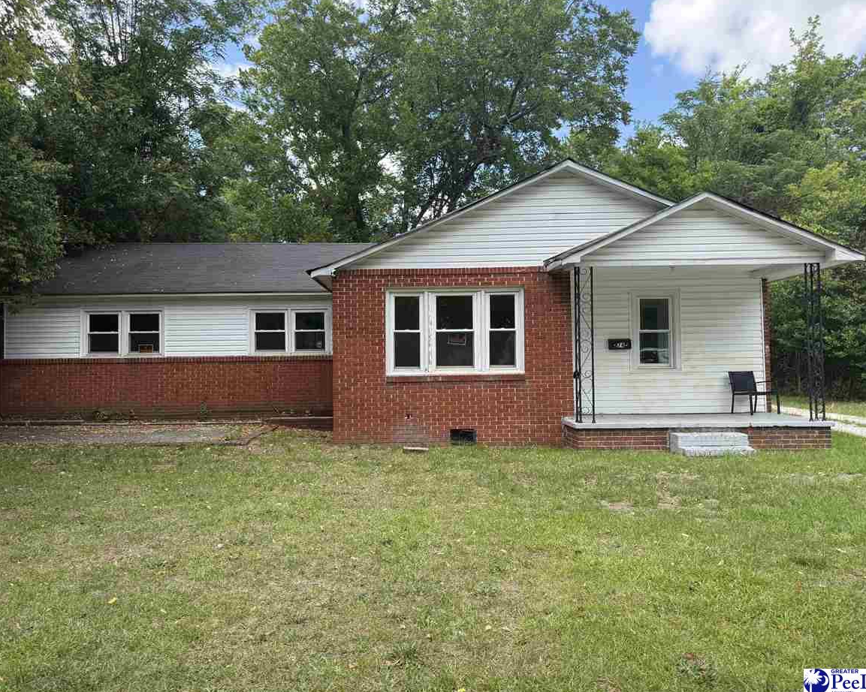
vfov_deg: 54.9
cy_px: 340
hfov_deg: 66.0
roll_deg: +0.1
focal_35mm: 26
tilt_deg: +1.1
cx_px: 417
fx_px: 666
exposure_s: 1/1553
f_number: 1.78
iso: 100
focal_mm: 6.76
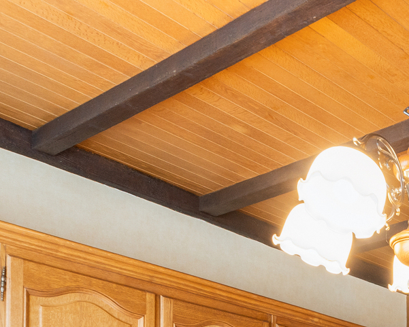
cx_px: 572
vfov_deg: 20.6
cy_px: 505
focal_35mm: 62
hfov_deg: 25.1
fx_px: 749
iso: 250
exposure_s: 1/100
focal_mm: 16.5
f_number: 11
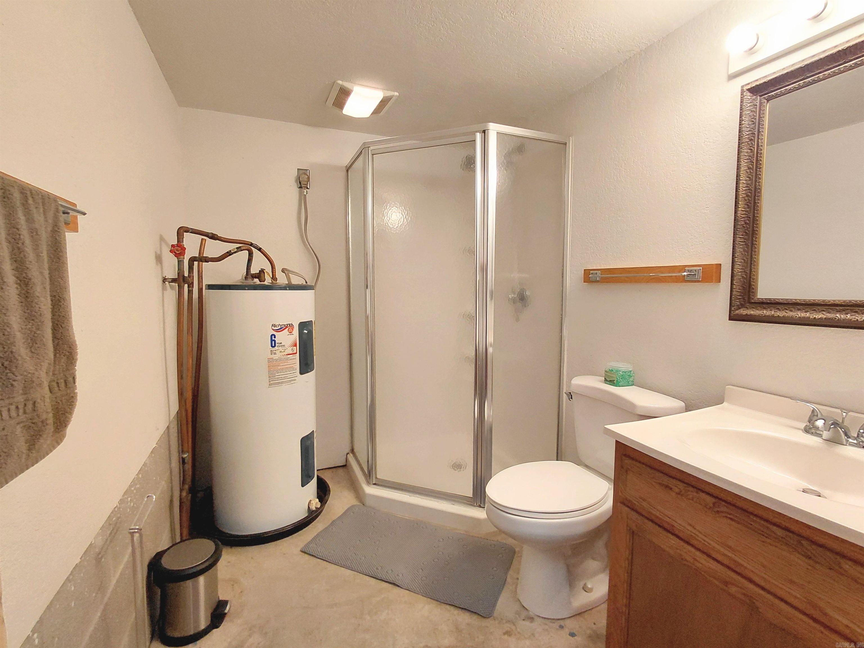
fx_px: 399
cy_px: 324
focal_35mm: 16
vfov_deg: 78.1
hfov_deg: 94.5
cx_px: 432
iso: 64
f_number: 2.2
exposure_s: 1/60
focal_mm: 1.64
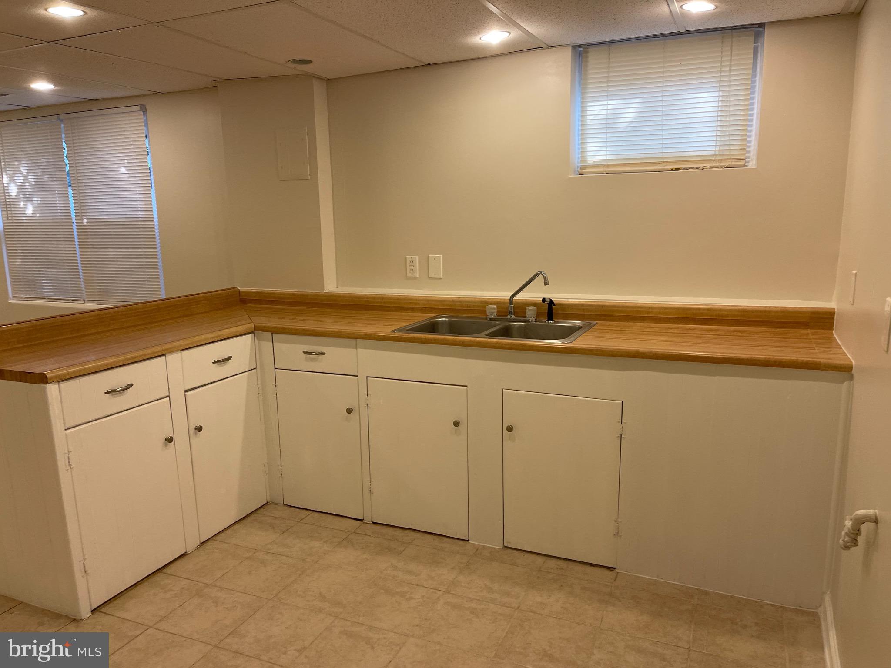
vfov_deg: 53.1
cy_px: 334
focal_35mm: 26
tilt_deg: -11.4
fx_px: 669
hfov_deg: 67.3
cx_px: 446
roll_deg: +0.8
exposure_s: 1/120
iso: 125
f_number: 1.6
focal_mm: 5.1
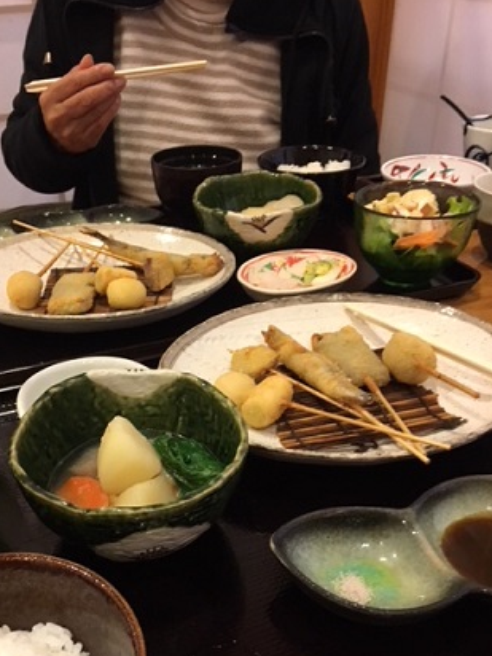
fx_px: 682
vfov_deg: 51.0
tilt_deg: -35.0
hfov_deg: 39.5
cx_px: 197
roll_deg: +3.3
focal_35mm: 36
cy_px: 398
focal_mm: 4.15
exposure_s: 1/20
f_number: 2.2
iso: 200
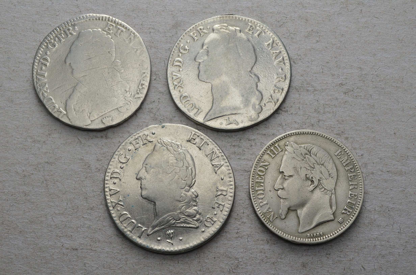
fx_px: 588
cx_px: 208
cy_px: 138
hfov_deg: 39.0
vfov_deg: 26.4
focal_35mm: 51
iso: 400
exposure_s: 1/250
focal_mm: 34
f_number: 14
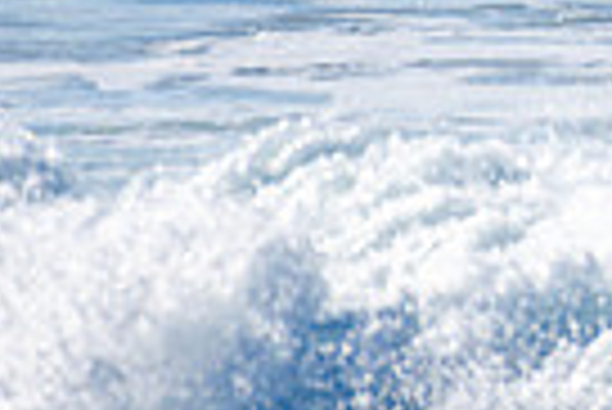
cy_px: -137
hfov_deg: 0.6
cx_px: 1161
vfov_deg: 0.4
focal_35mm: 3202
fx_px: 54491
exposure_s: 1/1000
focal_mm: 500
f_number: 5.6
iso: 125
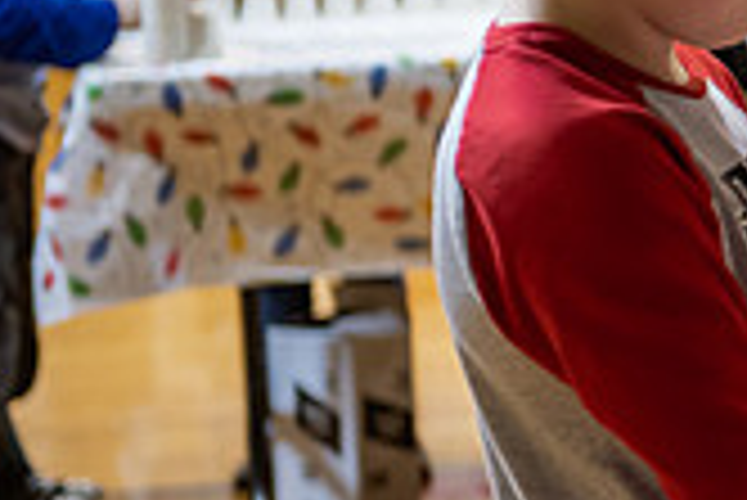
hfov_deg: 9.4
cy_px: -20
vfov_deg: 6.5
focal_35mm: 210
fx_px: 4361
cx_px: 1228
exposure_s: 1/160
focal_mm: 60
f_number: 3.2
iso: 1000
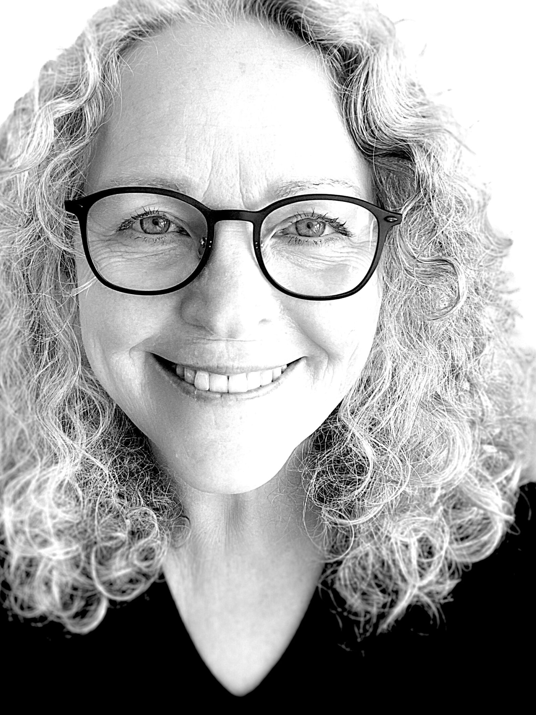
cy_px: 323
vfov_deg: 51.3
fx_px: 743
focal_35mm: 36
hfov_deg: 39.6
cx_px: 231
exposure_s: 1/101
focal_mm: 2.71
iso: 100
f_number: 2.2
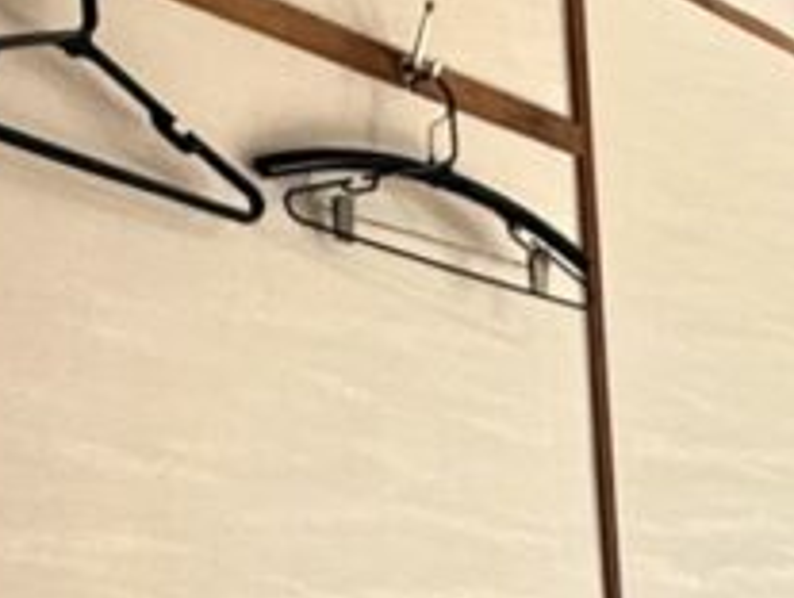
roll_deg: -0.6
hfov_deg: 20.0
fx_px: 1861
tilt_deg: -12.1
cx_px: 1262
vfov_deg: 14.4
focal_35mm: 81
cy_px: 1284
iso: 160
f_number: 2.2
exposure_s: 1/99
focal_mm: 2.22
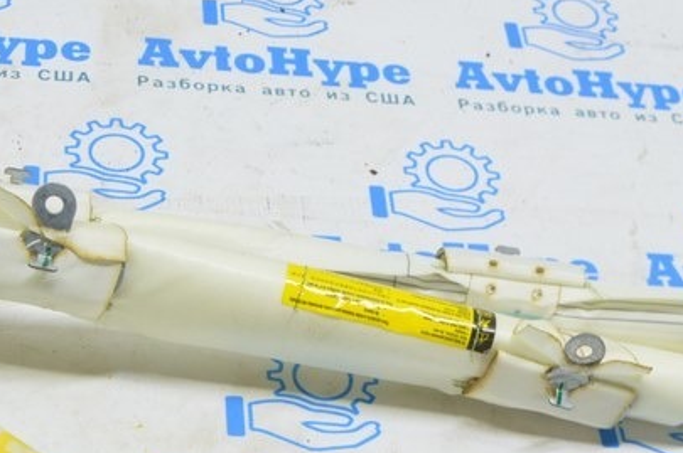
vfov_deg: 15.3
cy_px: 479
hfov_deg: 23.3
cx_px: 322
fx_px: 1654
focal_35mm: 87
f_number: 5.6
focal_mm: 23
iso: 400
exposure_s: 1/20
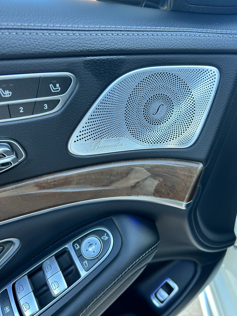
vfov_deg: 67.3
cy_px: 158
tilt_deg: -35.0
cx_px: 118
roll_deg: +0.4
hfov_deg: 53.1
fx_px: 237
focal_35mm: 26
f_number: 1.5
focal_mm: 5.7
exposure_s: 1/121
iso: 100
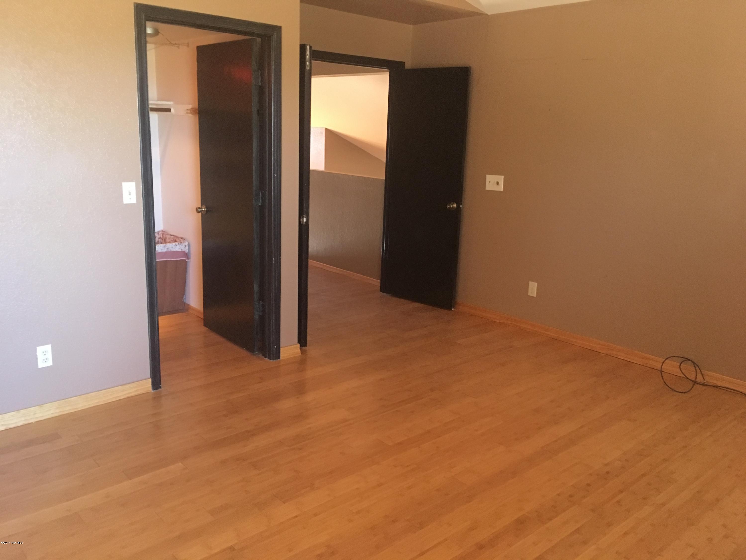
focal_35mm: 29
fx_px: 625
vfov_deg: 48.2
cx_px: 373
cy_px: 280
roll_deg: -1.7
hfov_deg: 61.7
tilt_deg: -14.4
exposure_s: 1/15
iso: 250
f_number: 2.2
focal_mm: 4.15
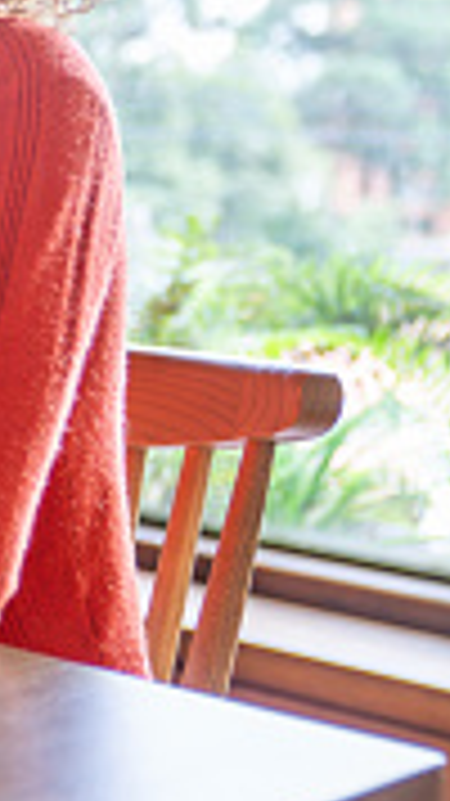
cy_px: 214
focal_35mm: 99
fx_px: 2102
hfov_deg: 10.4
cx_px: -668
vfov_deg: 21.4
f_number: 2.8
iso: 400
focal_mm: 33
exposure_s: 1/160
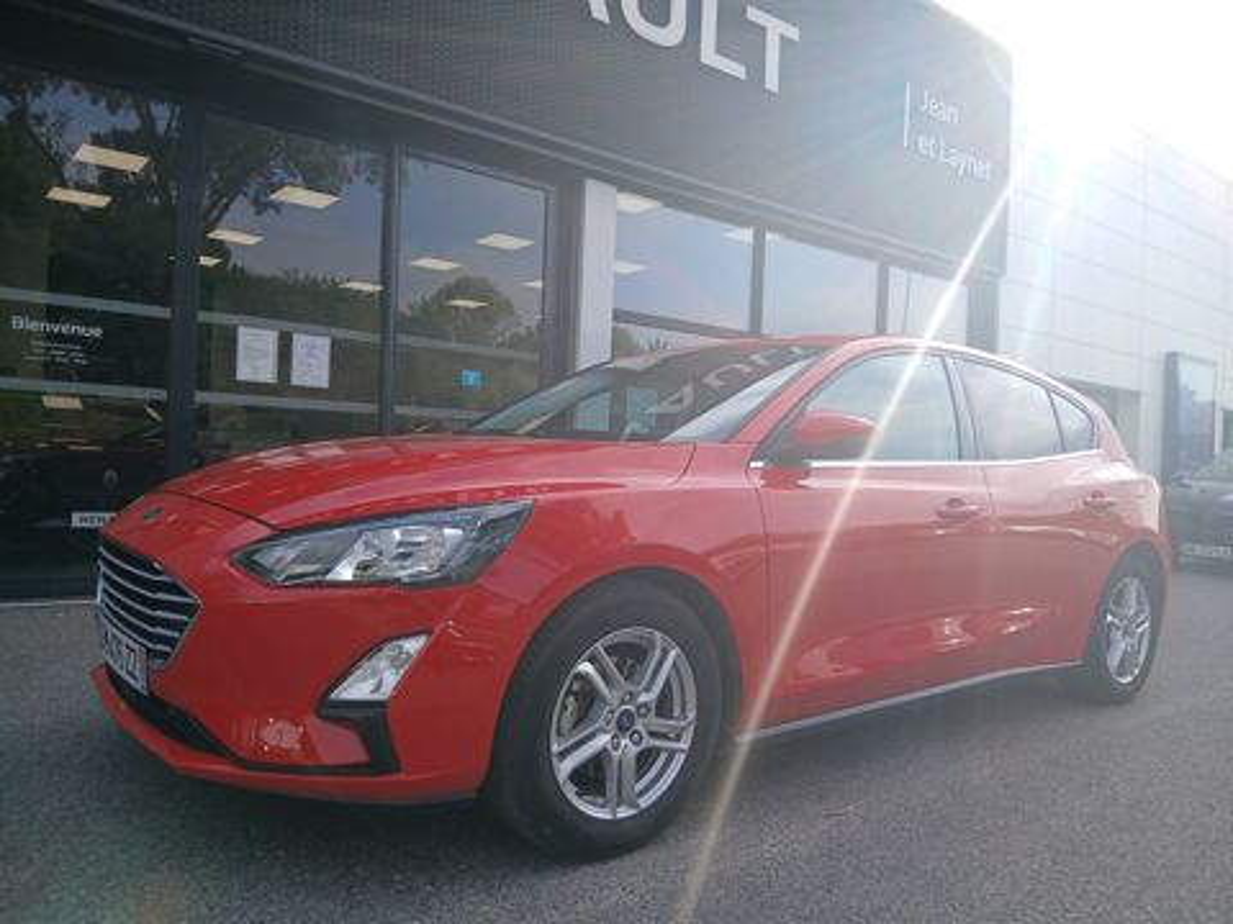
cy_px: 462
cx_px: 616
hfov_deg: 67.3
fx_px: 926
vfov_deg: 53.1
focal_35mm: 26
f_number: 1.8
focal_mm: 3.98
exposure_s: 1/262
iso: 20
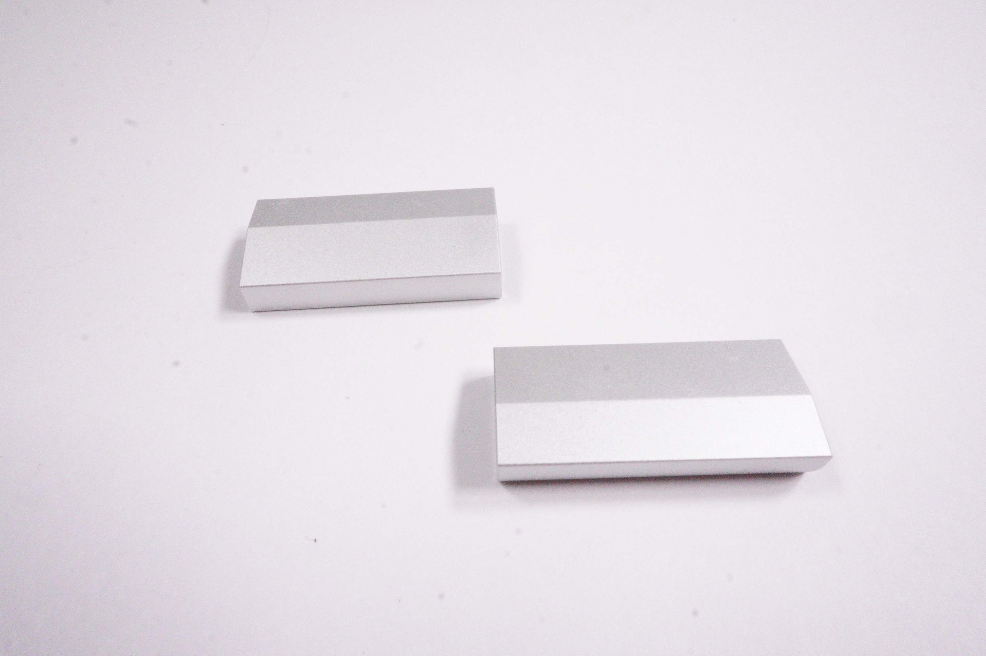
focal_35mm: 24
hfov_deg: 73.8
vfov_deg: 53.0
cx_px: 493
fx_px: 657
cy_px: 328
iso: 12800
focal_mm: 16
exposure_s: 1/500
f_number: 22
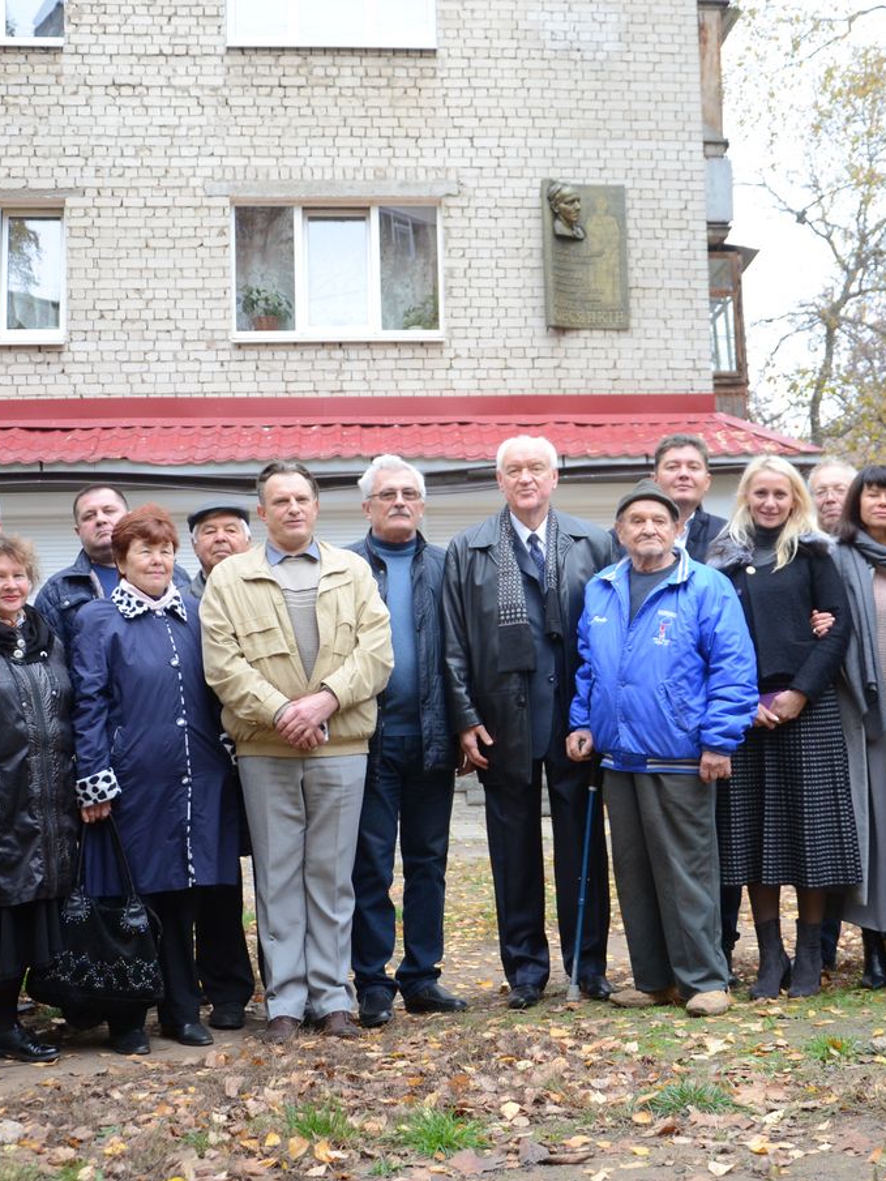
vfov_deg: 40.6
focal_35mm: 47
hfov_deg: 30.9
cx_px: 565
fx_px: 1595
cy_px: 584
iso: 640
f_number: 4
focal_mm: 21
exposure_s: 1/320
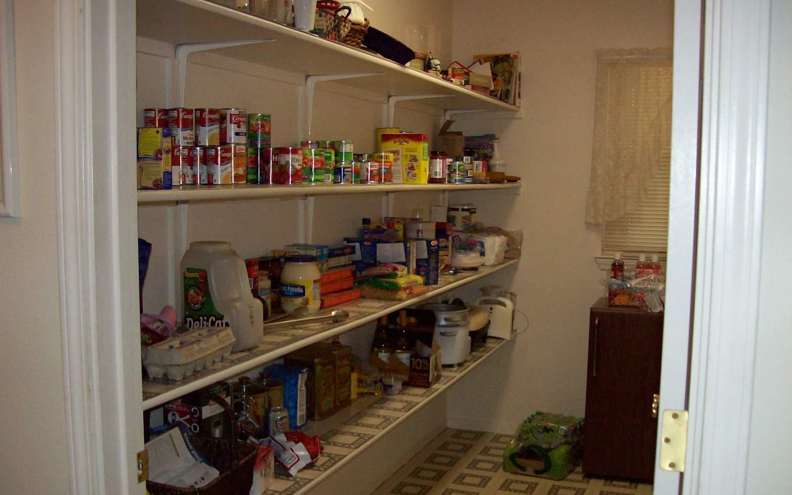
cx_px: 388
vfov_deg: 32.7
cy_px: 266
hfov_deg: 50.4
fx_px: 842
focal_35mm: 39
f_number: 2.7
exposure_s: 1/64
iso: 140
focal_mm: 6
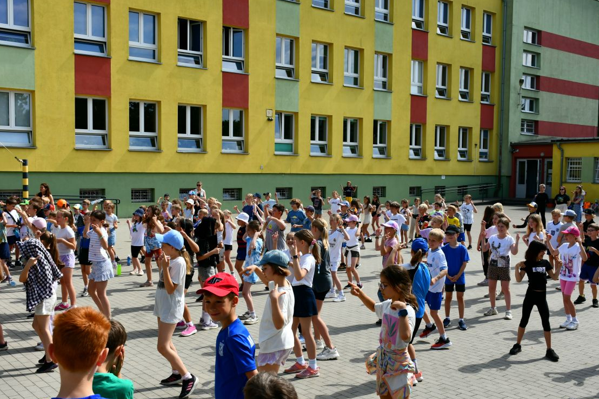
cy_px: 205
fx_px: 649
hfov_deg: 49.6
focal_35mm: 39
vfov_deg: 34.2
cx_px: 307
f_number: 8
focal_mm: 24
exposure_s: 1/250
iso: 100
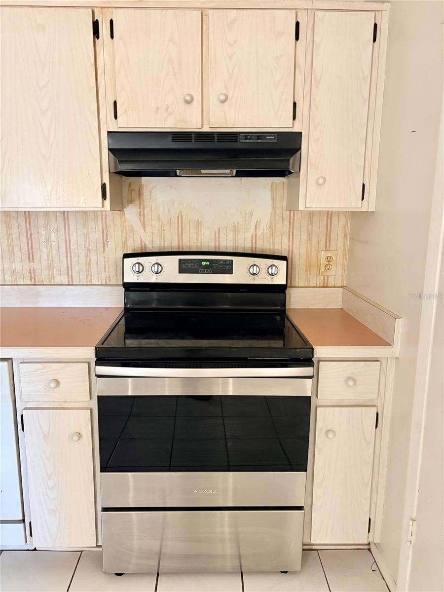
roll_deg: -1.6
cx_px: 222
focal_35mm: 26
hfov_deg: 53.1
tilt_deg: -10.9
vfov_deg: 67.3
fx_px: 445
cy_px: 296
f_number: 1.6
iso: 500
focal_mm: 5.96
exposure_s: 1/60
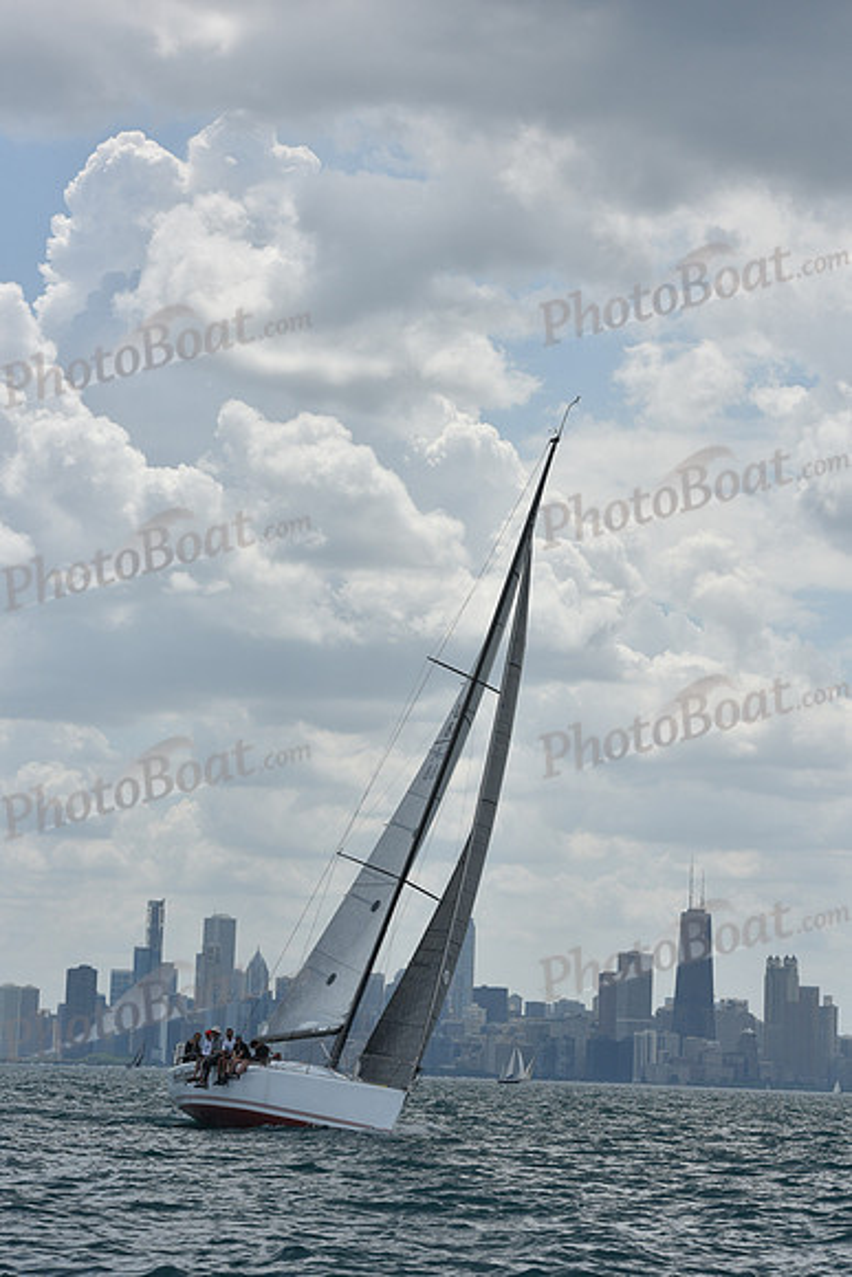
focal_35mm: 92
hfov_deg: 14.9
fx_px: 3264
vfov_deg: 22.1
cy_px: 638
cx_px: 426
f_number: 9
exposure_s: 1/1250
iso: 250
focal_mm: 92
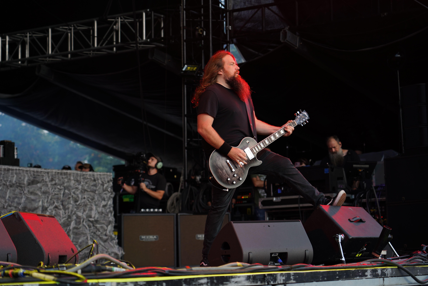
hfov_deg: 23.1
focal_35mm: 88
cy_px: 141
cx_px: 219
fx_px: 1046
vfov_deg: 15.5
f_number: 4
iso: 160
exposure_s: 1/100
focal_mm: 86
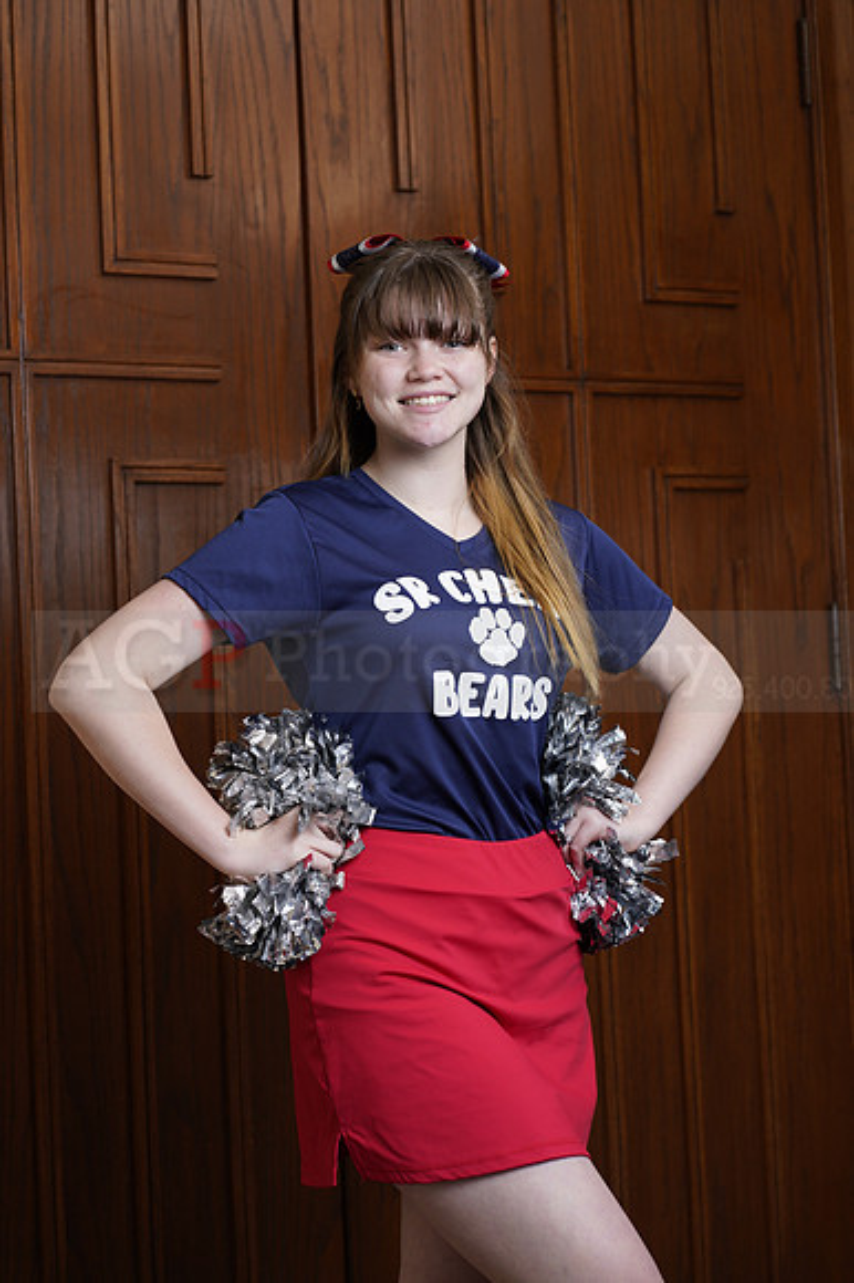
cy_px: 642
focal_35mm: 85
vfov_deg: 23.9
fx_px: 3028
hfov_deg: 16.1
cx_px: 427
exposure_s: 1/250
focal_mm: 85
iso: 200
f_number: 5.6
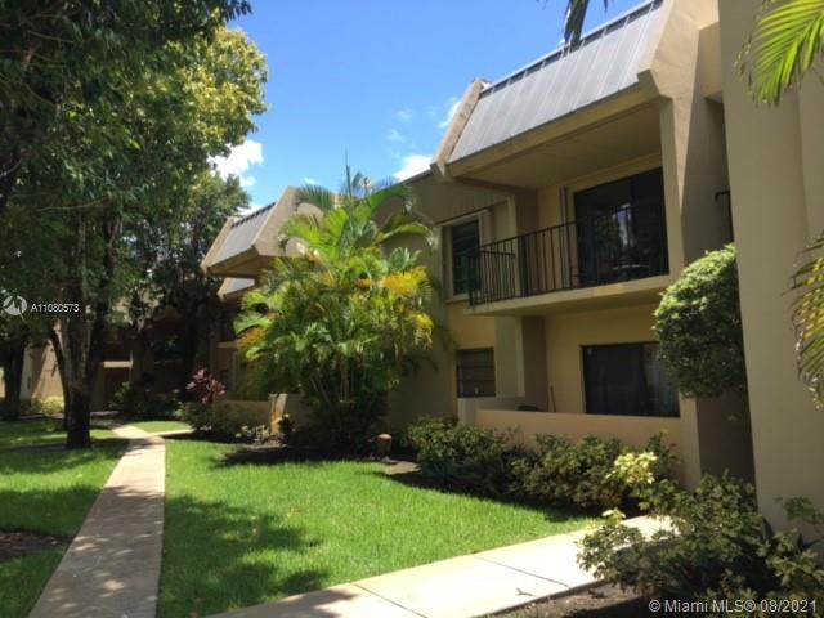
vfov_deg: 48.2
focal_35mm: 29
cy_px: 309
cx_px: 412
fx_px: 690
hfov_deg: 61.7
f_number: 2.2
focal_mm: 4.15
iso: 25
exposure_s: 1/574
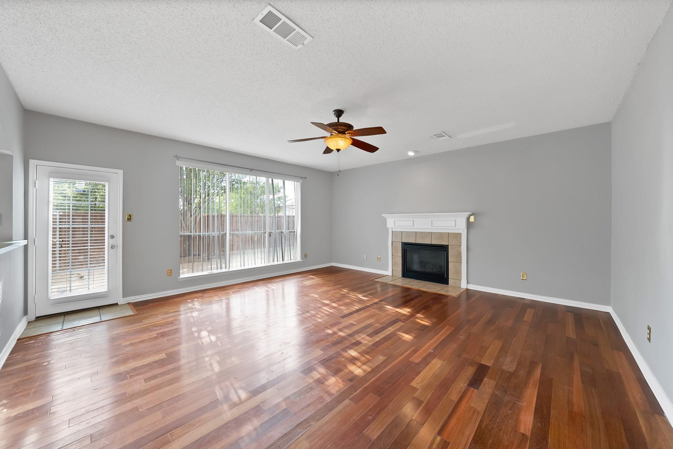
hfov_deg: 112.6
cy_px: 224
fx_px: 224
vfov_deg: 90.1
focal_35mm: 12
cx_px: 336
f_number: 9
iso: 800
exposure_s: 1/10
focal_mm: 12
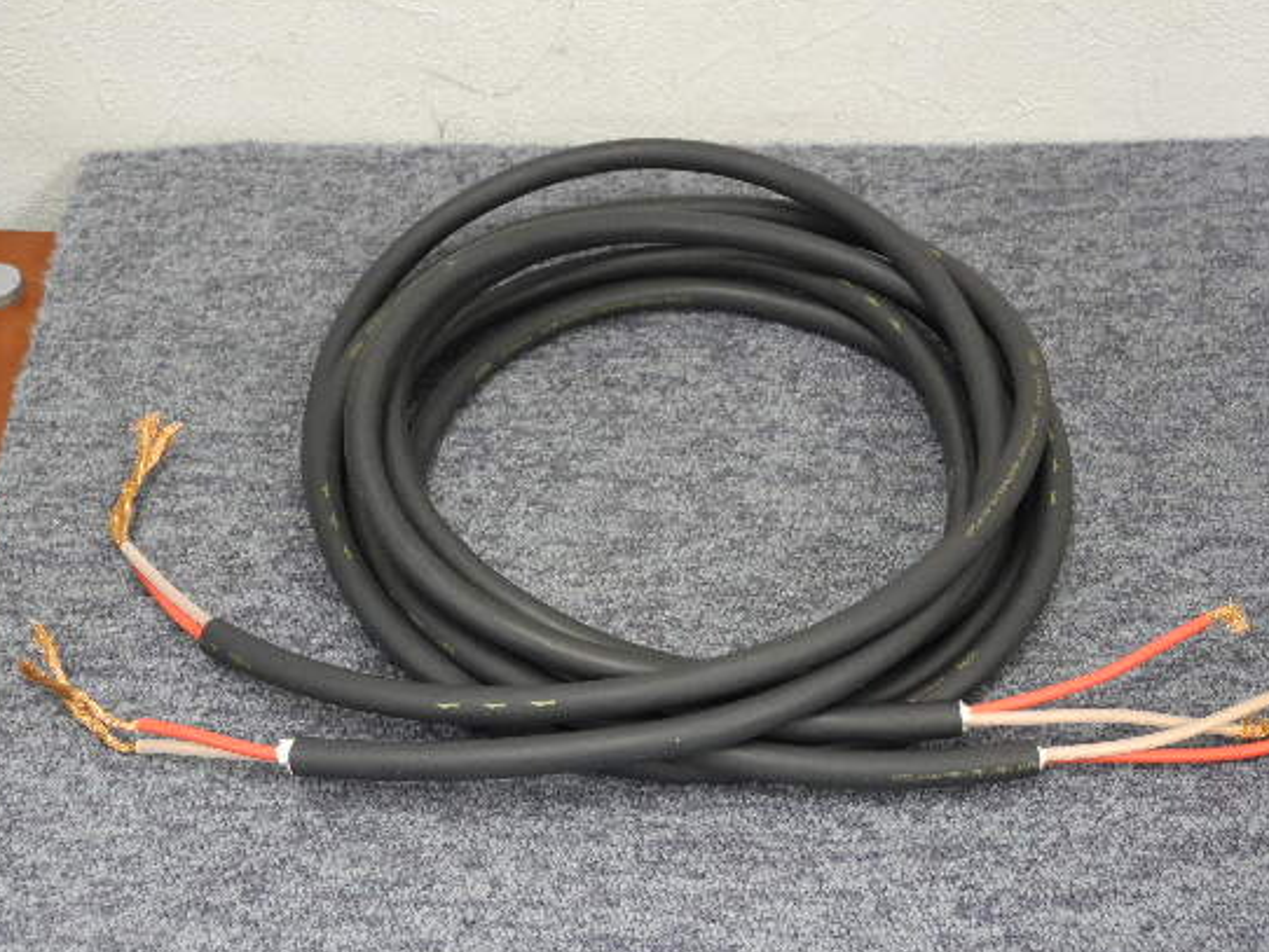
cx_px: 681
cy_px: 531
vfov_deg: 24.8
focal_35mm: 59
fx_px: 2164
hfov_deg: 32.7
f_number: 3.5
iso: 400
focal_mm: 10.7
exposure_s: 1/16.6
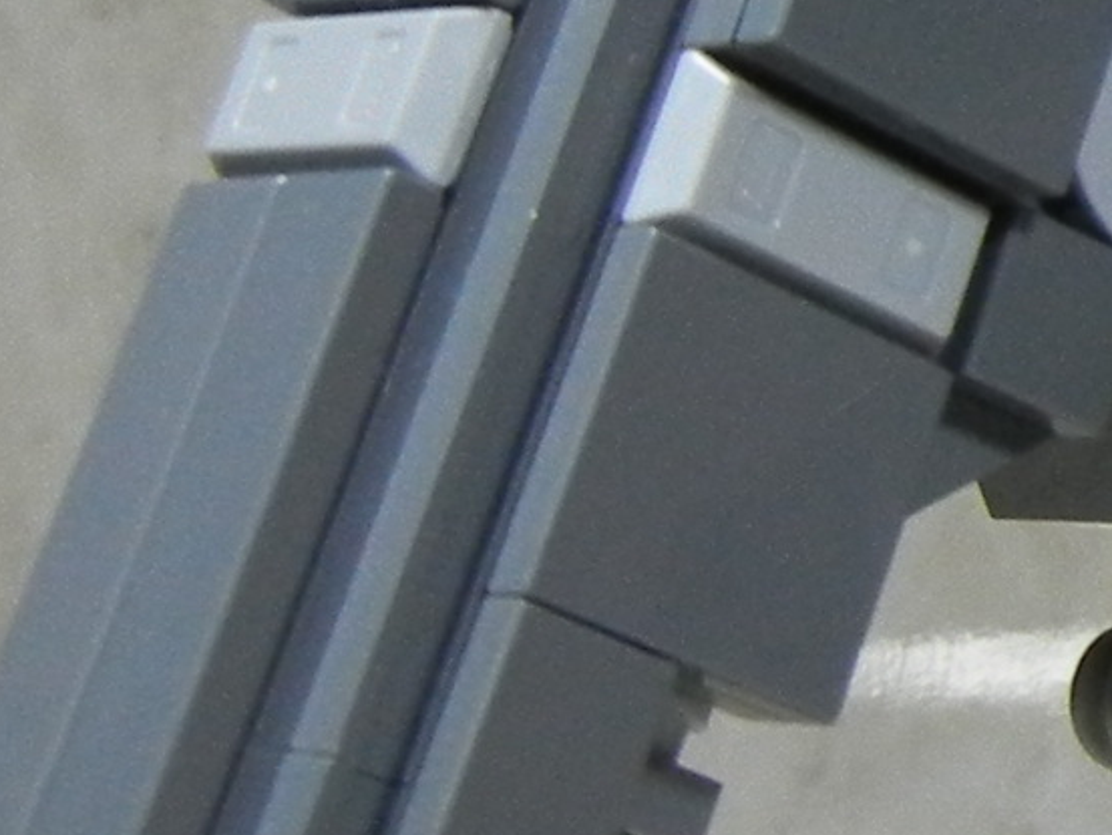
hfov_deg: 10.1
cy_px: 221
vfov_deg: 8.4
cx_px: 2401
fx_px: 5687
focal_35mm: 177
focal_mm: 5.4
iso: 400
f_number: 3.5
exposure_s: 1/101
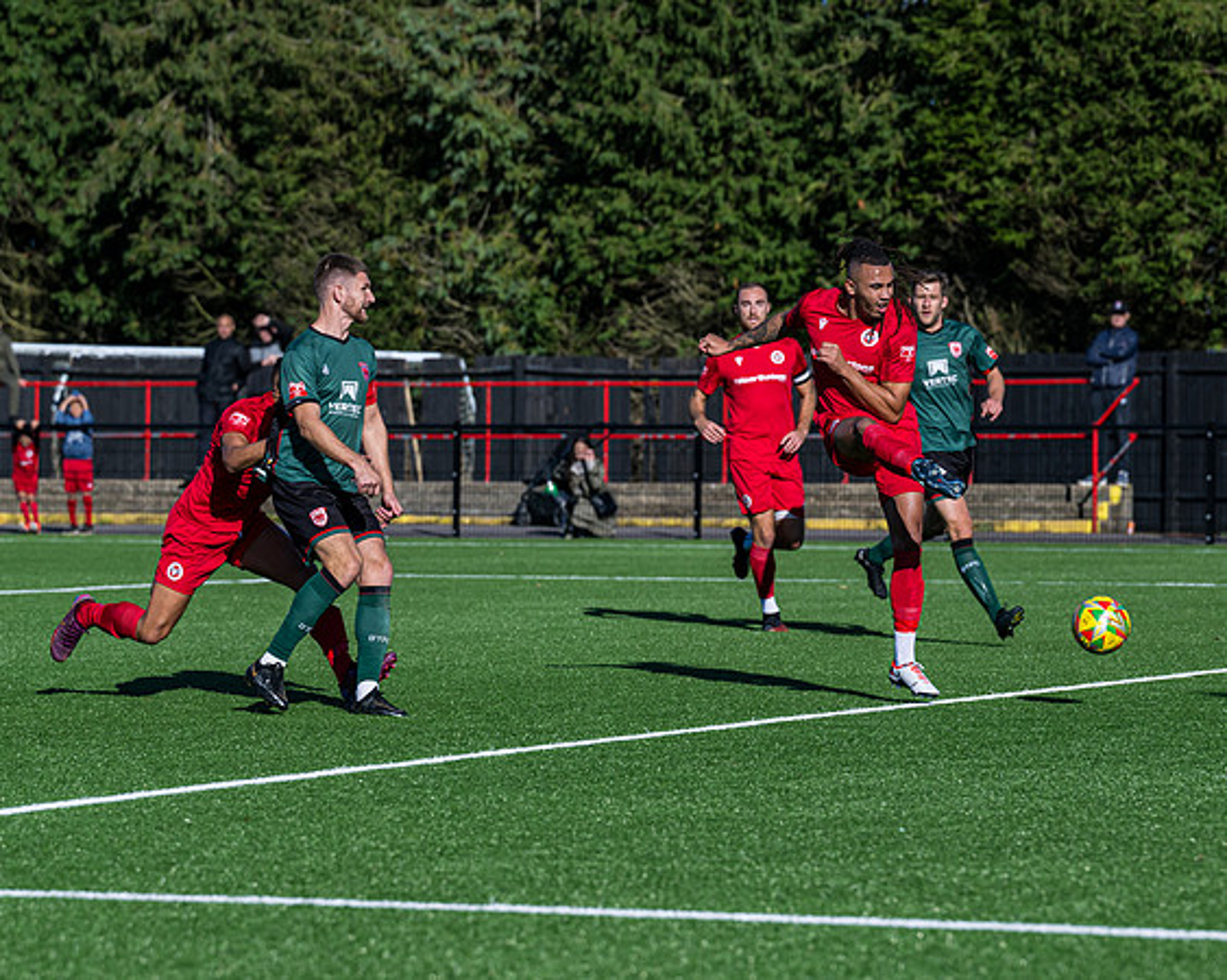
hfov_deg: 11.3
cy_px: 527
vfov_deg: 9.0
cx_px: 476
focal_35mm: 171
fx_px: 6208
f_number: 4
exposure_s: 1/3200
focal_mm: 120
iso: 200
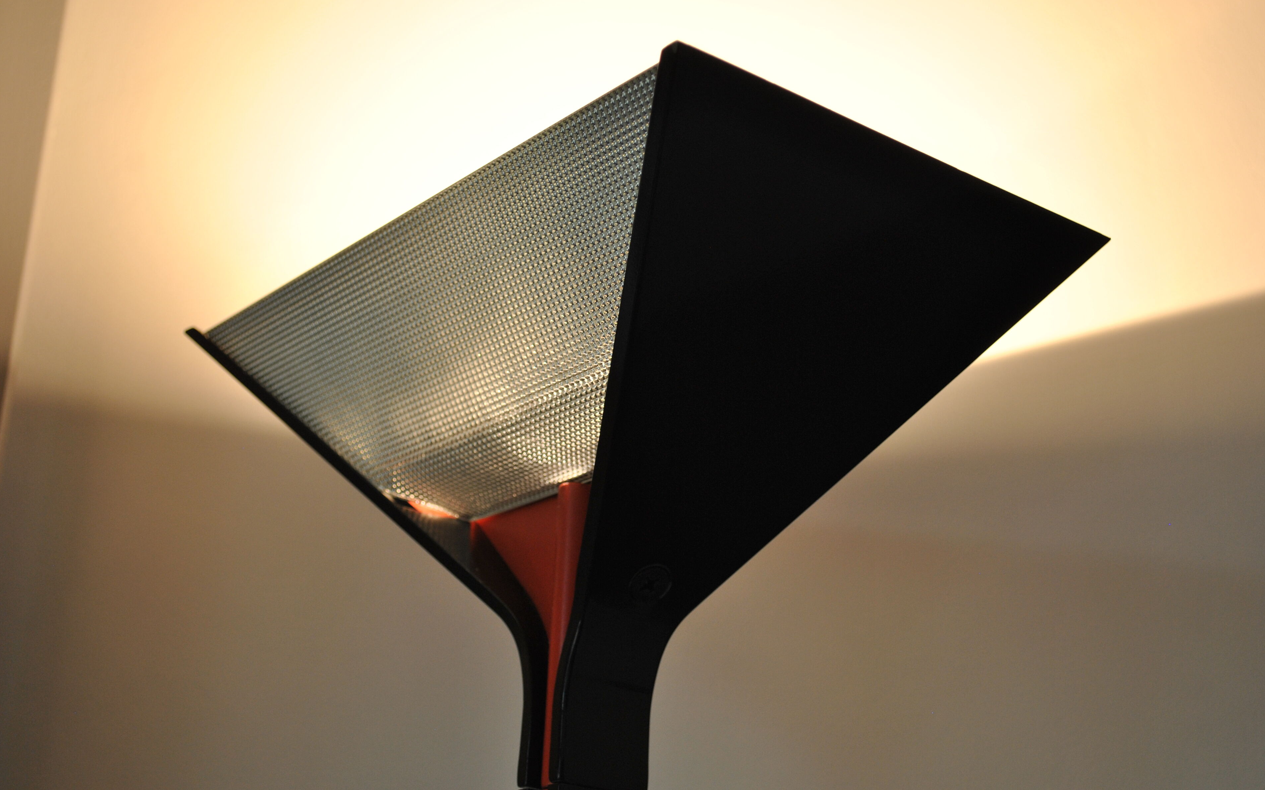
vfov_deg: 23.1
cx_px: 629
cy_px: 397
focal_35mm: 56
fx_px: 1931
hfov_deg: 36.3
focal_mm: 36
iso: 200
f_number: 5.6
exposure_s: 1/125
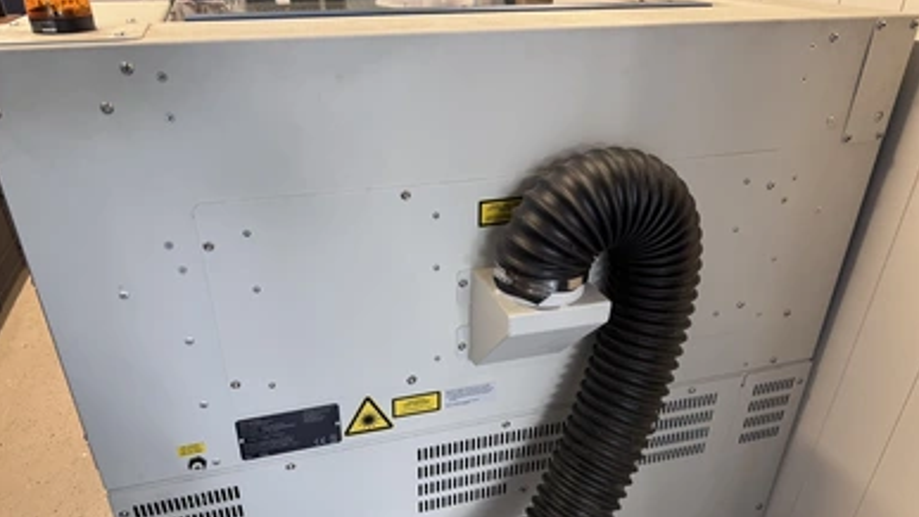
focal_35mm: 27
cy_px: 334
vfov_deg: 42.5
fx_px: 658
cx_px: 449
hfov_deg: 69.8
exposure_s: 1/120
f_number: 1.78
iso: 200
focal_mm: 6.76
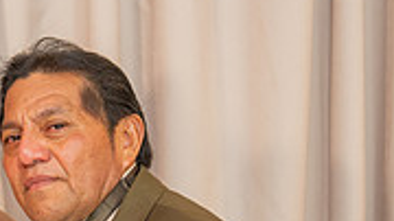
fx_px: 1618
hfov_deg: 13.7
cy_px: 286
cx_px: -15
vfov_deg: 7.7
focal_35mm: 155
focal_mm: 46
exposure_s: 1/160
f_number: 2.8
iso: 800
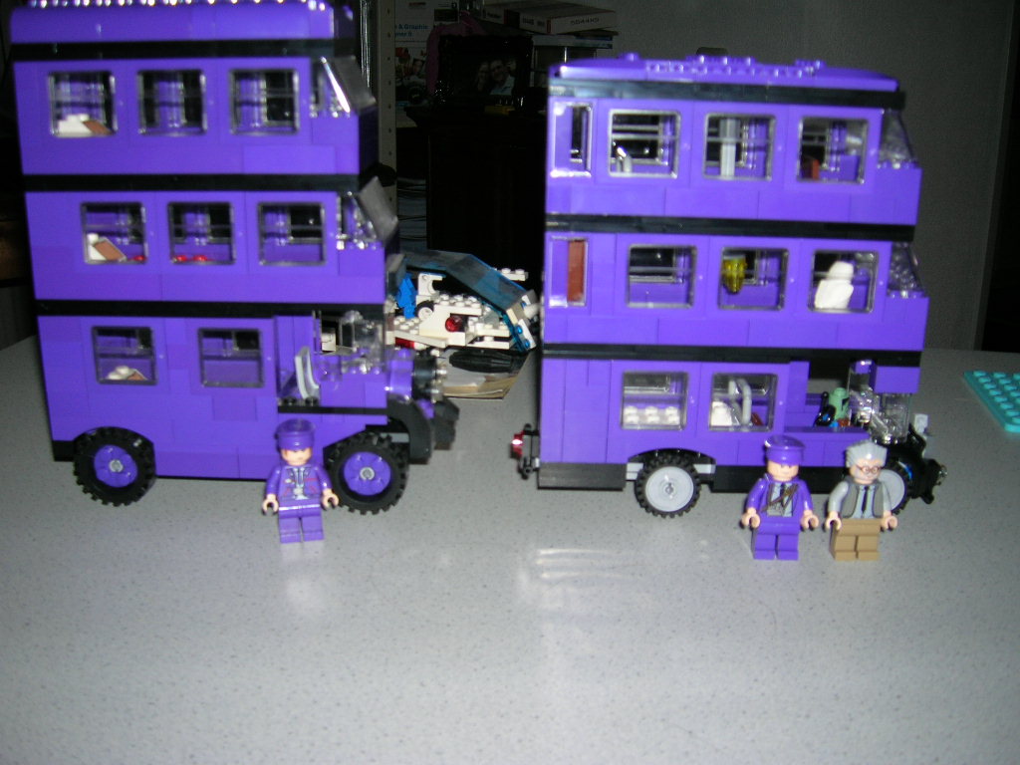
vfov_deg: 40.7
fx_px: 1031
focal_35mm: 35
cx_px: 510
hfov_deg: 52.6
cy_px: 382
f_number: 2.9
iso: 50
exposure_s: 1/60.1
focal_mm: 5.8
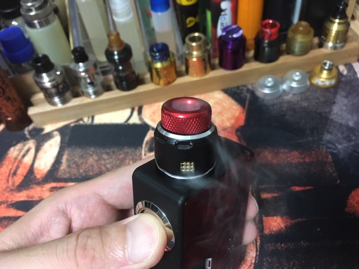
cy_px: 134
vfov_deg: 48.2
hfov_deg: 61.7
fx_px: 301
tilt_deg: -50.9
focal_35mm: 29
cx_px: 180
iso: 200
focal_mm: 4.15
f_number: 2.2
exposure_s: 1/15
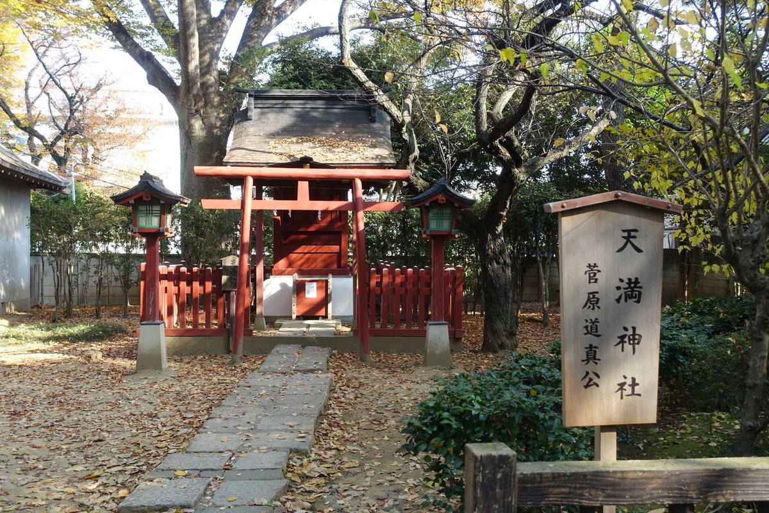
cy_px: 256
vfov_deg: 35.9
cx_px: 384
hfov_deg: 51.9
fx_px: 790
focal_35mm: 37
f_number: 4
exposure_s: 1/100
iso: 125
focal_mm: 13.72
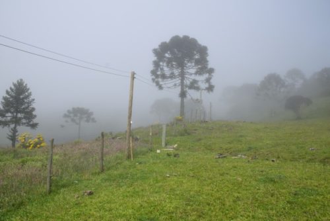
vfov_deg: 48.0
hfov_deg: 67.4
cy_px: 110
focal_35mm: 27
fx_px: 248
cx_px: 165
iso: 200
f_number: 10
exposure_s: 1/400
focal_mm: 18
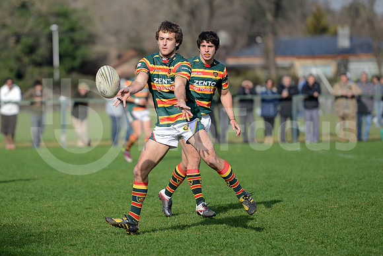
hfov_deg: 10.5
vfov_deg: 7.0
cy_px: 128
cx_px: 192
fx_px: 2075
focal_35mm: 195
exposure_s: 1/1600
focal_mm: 195
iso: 250
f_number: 2.8
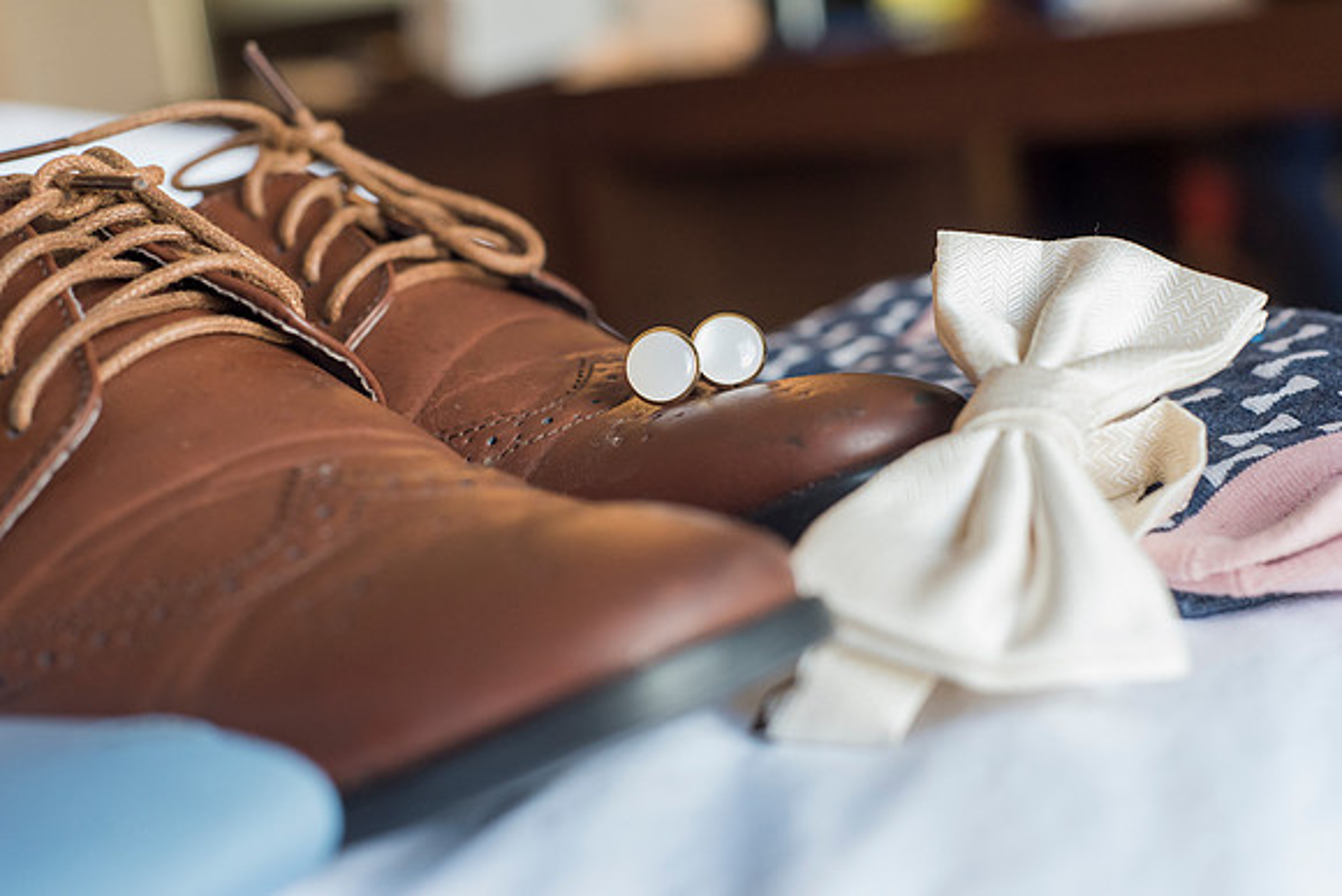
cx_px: 671
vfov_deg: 27.0
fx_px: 1864
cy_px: 448
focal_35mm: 50
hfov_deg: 39.6
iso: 2500
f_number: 4.5
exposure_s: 1/250
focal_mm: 50
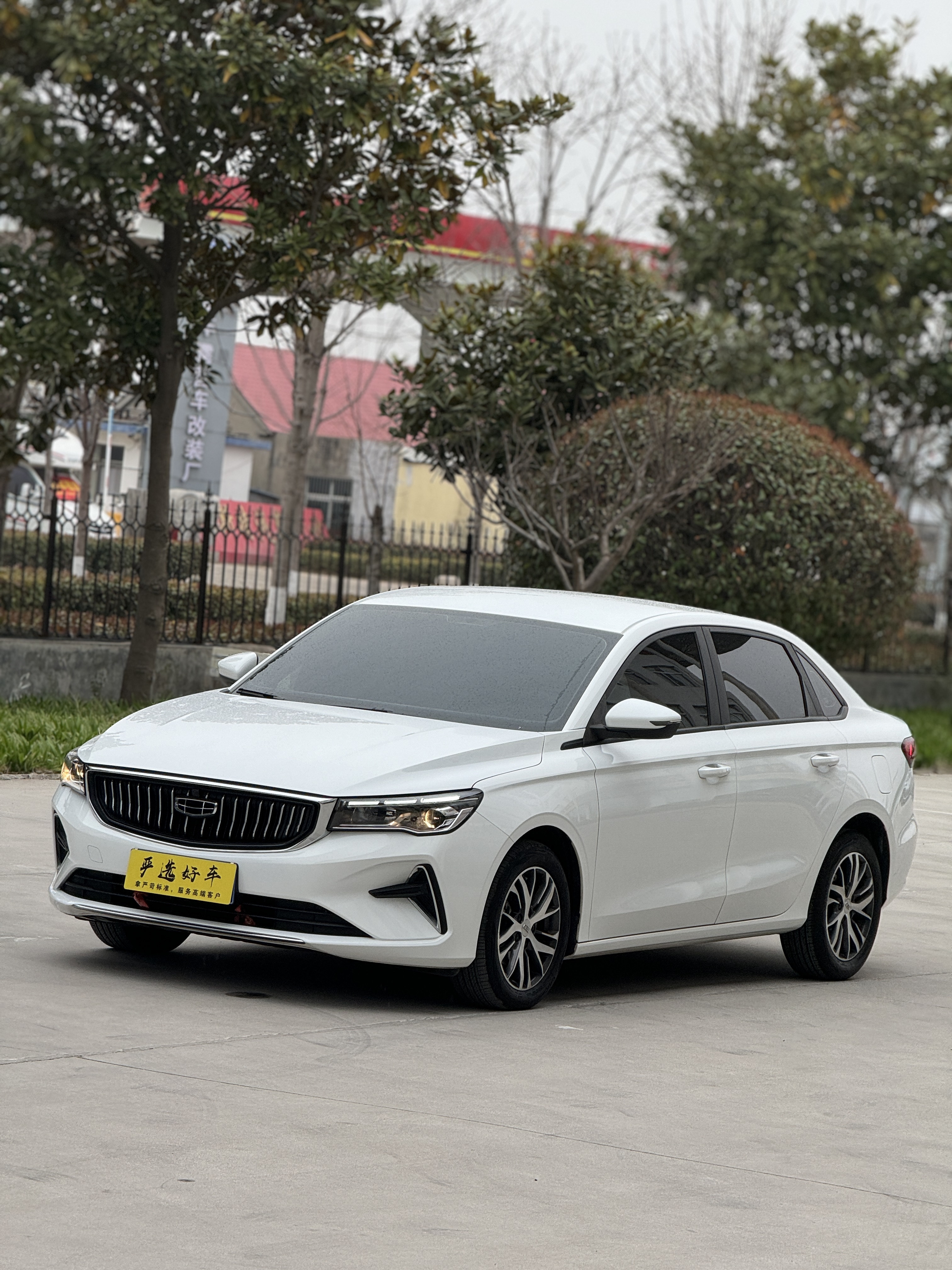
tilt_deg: -2.3
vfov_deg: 16.4
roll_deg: -4.9
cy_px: 635
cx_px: 476
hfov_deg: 12.3
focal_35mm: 120
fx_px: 4400
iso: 50
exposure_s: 1/297
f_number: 2.8
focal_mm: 15.66
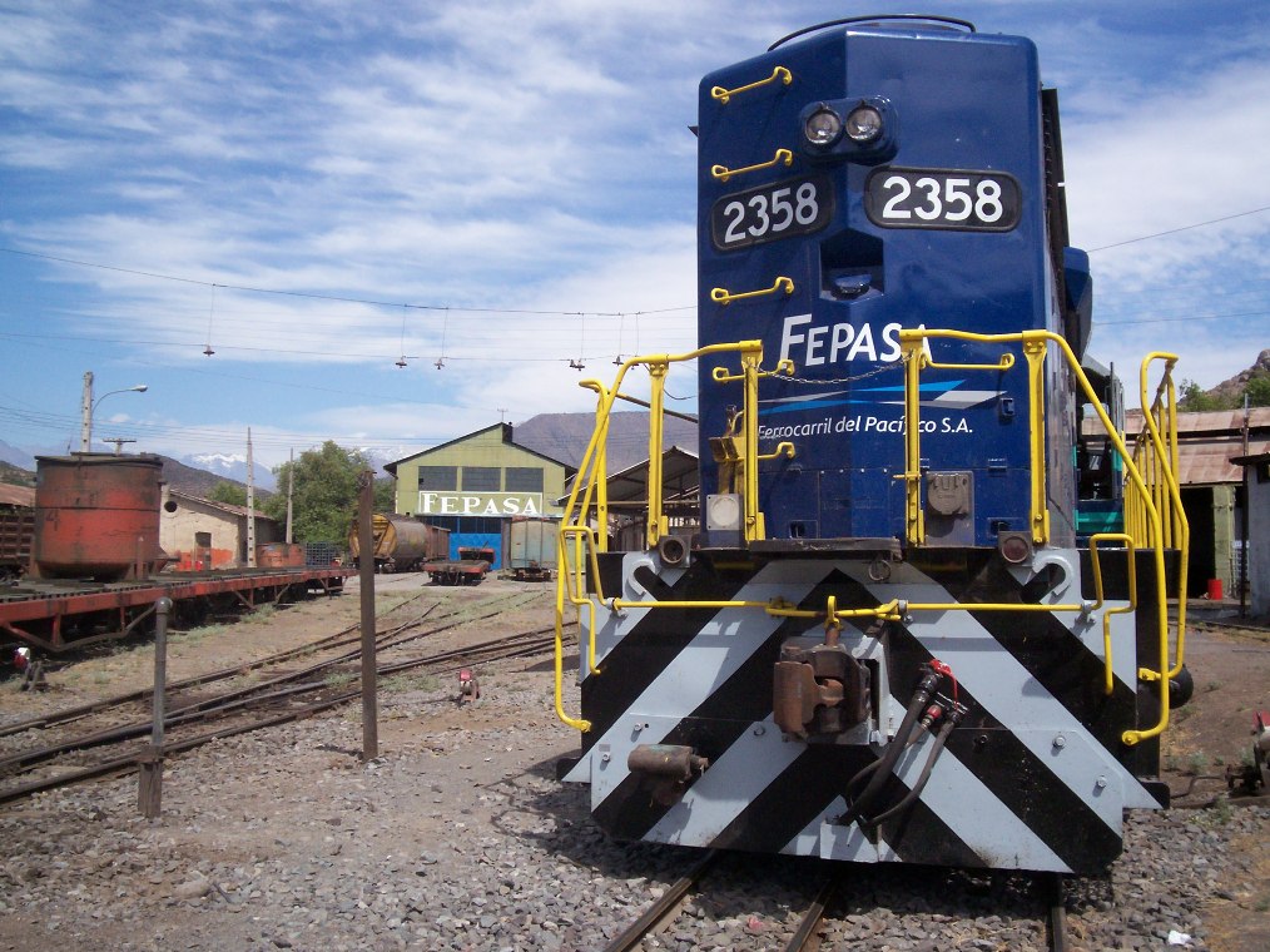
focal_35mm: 36
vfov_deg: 39.6
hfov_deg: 51.4
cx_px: 635
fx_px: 1320
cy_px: 476
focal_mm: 5.9
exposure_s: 1/723
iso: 100
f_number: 4.5
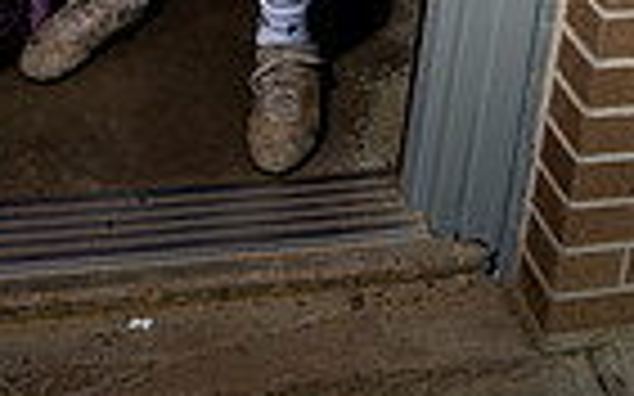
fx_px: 1347
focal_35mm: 78
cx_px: 256
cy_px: -576
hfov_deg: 26.4
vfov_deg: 12.7
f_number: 5.6
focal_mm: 24
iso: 200
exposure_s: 1/250
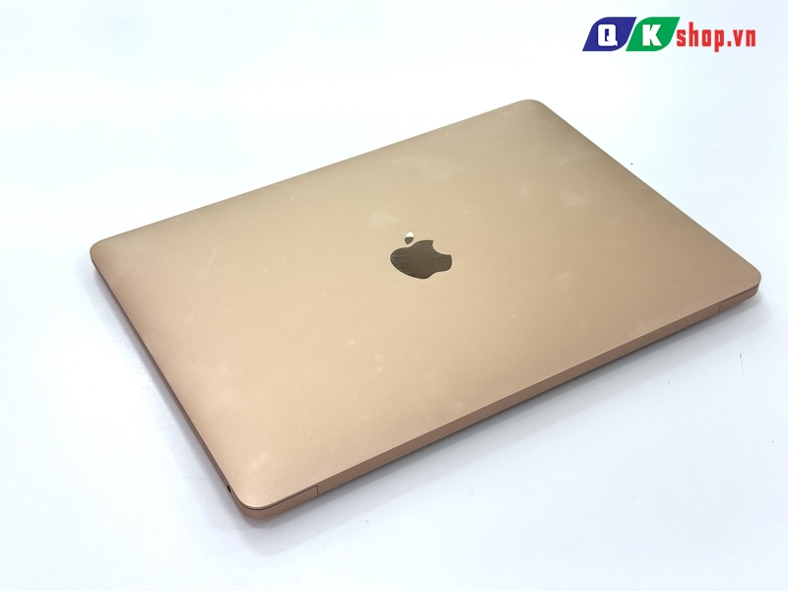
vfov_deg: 30.3
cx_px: 394
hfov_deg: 39.7
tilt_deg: -42.9
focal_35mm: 48
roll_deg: +0.8
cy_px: 296
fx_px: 1093
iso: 50
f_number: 1.78
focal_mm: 6.76
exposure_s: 1/176
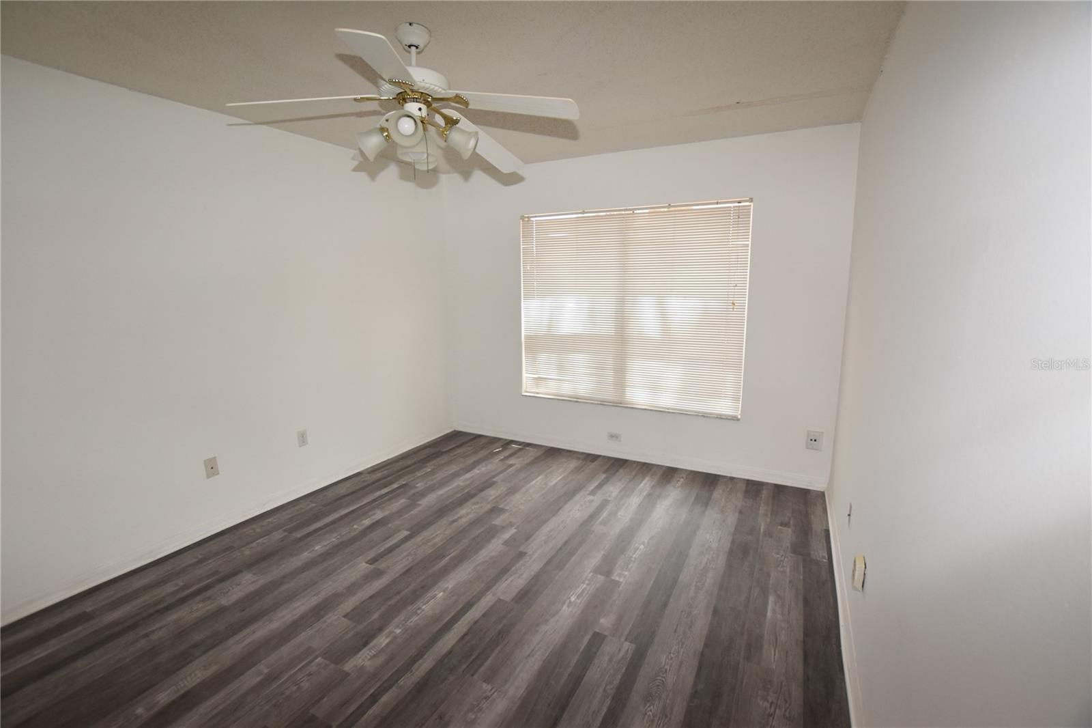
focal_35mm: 15
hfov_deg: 100.4
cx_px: 546
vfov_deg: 77.3
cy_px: 364
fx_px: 455
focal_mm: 10
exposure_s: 1/125
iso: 800
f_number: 5.6
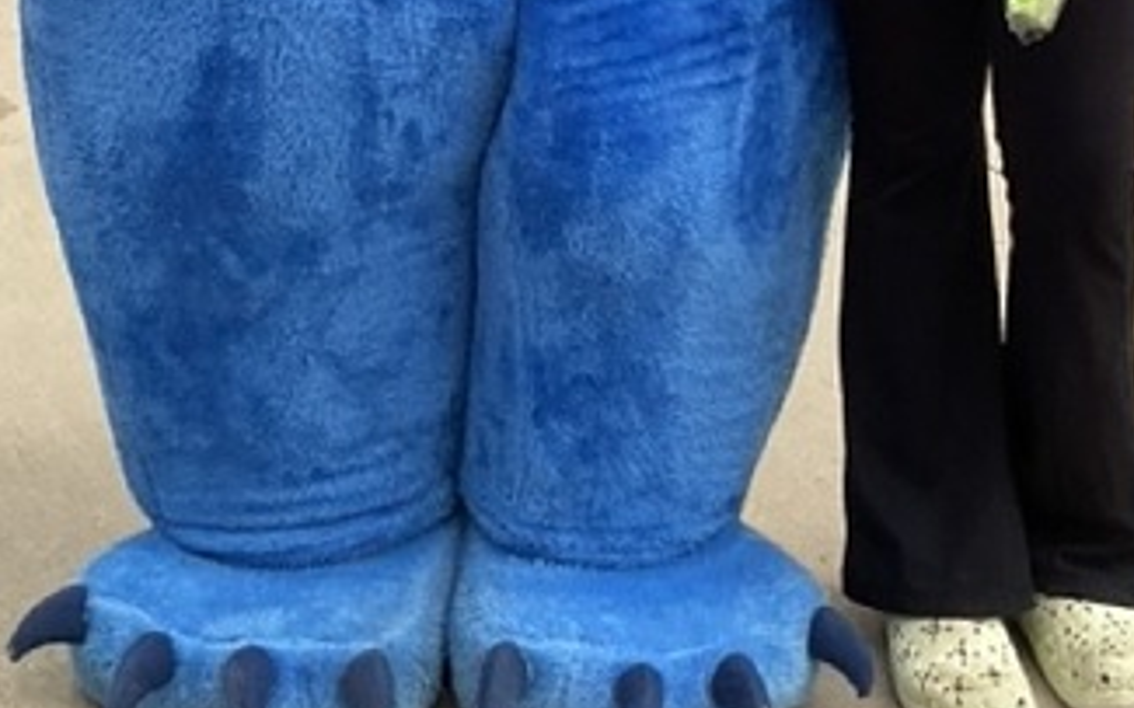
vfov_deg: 12.5
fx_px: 2997
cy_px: -495
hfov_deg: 21.4
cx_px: 715
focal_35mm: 97
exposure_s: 1/929
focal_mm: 3
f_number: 1.8
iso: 16
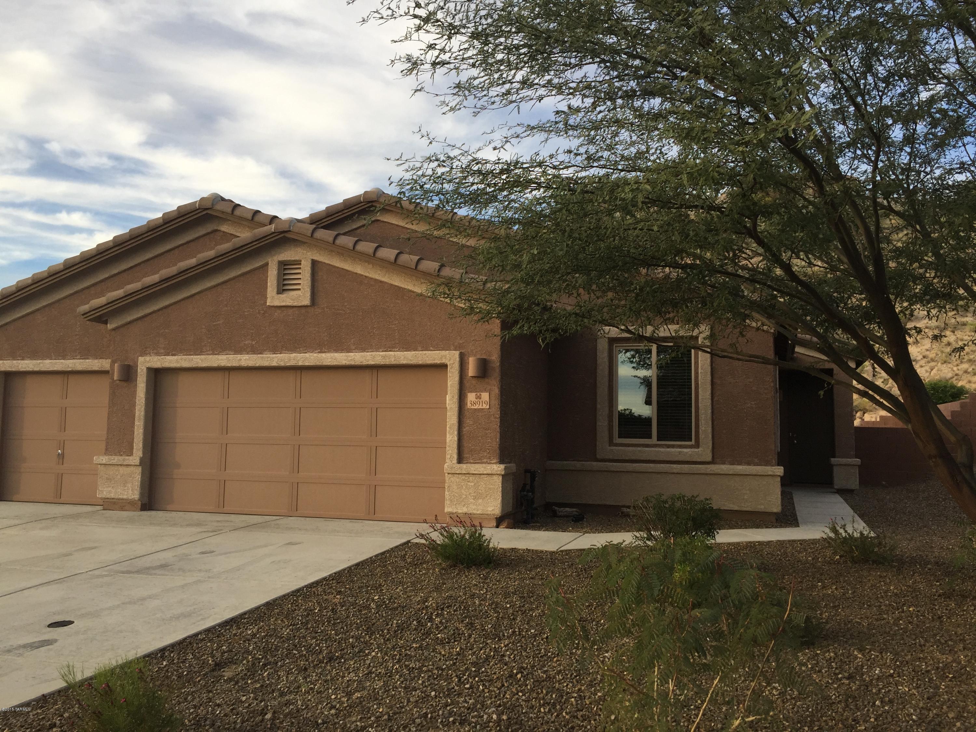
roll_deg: -2.0
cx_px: 488
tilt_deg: +4.7
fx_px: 818
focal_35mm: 29
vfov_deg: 48.2
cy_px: 366
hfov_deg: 61.7
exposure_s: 1/460
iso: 32
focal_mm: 4.15
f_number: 2.2
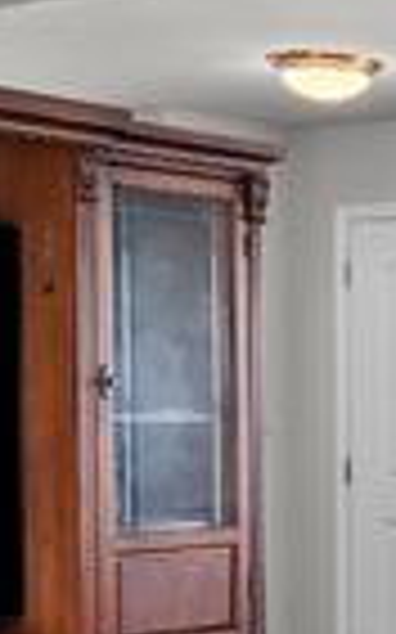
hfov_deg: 10.9
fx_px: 1798
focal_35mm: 104
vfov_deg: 19.9
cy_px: 461
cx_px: 914
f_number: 5.6
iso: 400
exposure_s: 1/6
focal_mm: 14
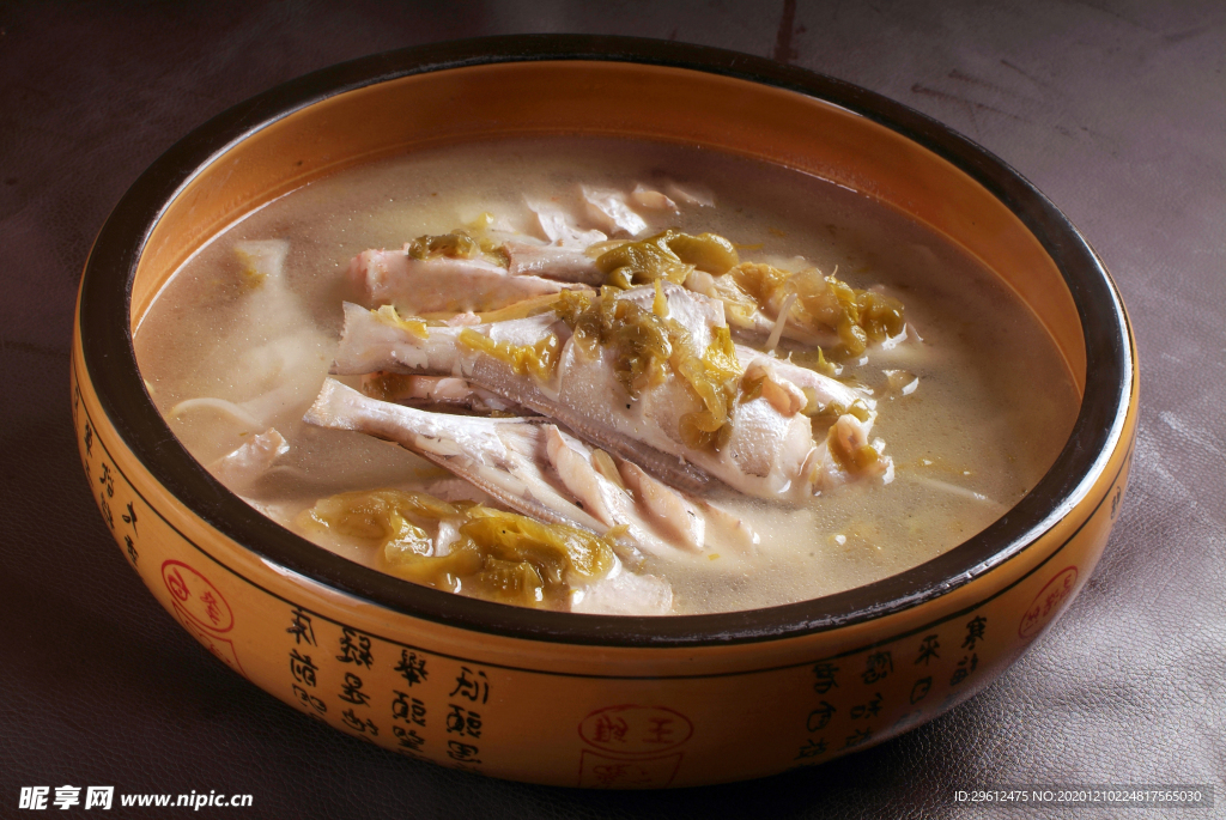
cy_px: 410
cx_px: 613
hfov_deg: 27.0
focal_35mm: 75
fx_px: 2557
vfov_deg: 18.2
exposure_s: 1/180
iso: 100
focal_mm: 50
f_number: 13
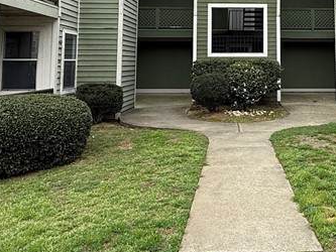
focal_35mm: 43
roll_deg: +0.6
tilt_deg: +5.9
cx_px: 253
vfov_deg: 32.0
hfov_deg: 42.4
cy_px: 25
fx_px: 418
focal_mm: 2.22
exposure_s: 1/638
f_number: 2.2
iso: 64
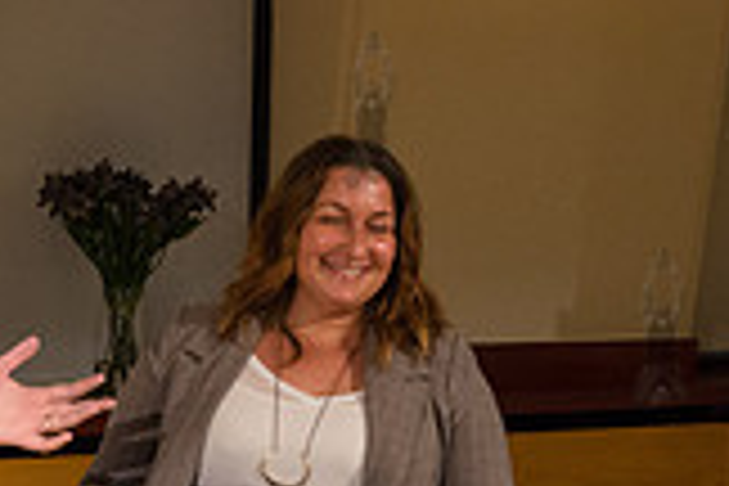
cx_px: -212
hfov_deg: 15.6
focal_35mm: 125
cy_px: 326
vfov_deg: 11.0
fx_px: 2531
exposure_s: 1/250
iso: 2500
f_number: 4
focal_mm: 35
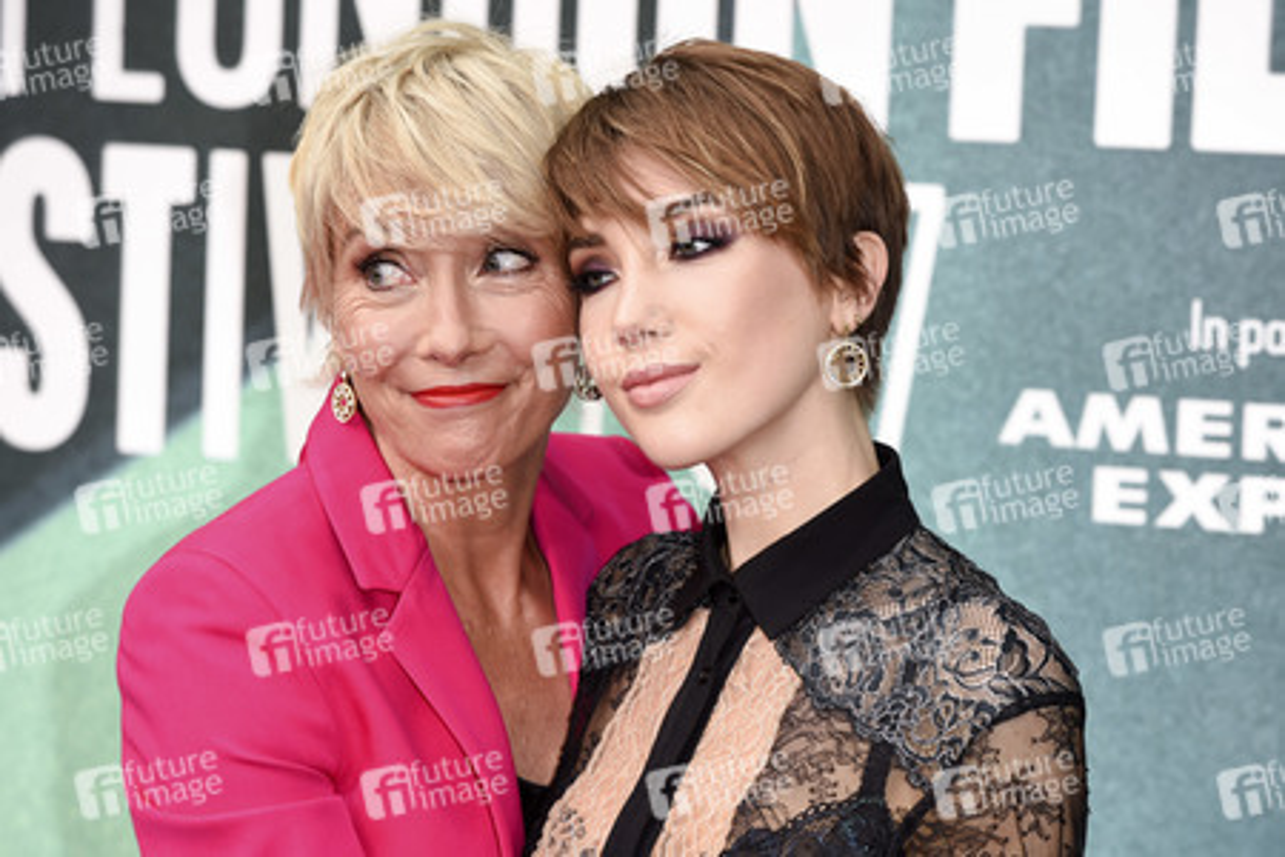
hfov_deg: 12.5
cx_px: 642
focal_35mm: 165
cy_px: 428
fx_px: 5889
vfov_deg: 8.3
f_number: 6.3
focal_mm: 165
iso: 400
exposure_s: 1/250
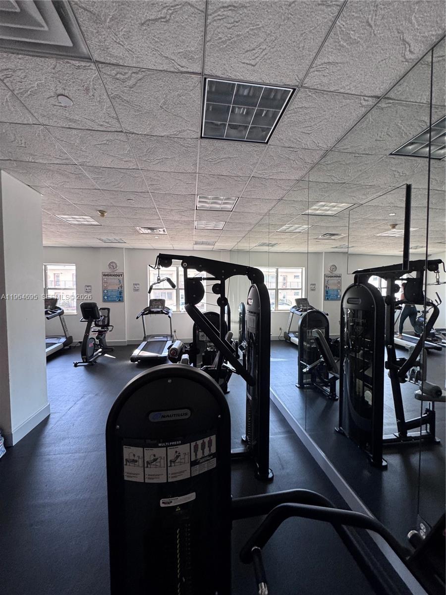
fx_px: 241
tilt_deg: -0.1
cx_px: 223
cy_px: 298
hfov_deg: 85.7
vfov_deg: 102.1
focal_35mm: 14
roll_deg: +1.4
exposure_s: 1/120
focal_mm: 2.22
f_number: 2.2
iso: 160
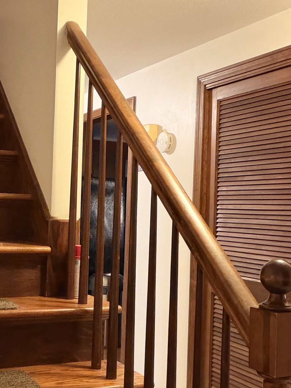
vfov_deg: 39.6
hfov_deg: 29.6
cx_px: 59
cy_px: 207
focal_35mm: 48
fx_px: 538
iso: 640
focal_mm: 2.71
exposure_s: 1/17
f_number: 1.9
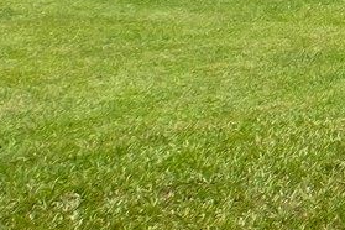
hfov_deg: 11.4
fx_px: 1054
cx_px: 1020
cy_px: -177
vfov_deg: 11.6
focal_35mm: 110
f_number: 8
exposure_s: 1/600
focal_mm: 10
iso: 160
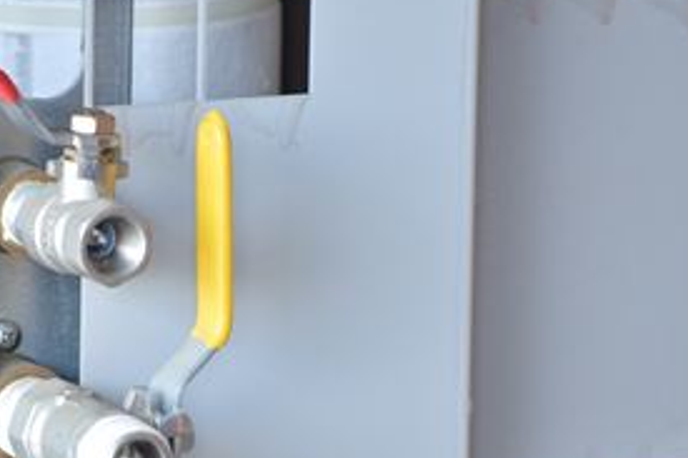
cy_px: 343
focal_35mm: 765
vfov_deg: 1.8
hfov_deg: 2.7
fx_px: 14611
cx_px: 100
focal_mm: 280
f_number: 6.3
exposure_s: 1/200
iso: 1250
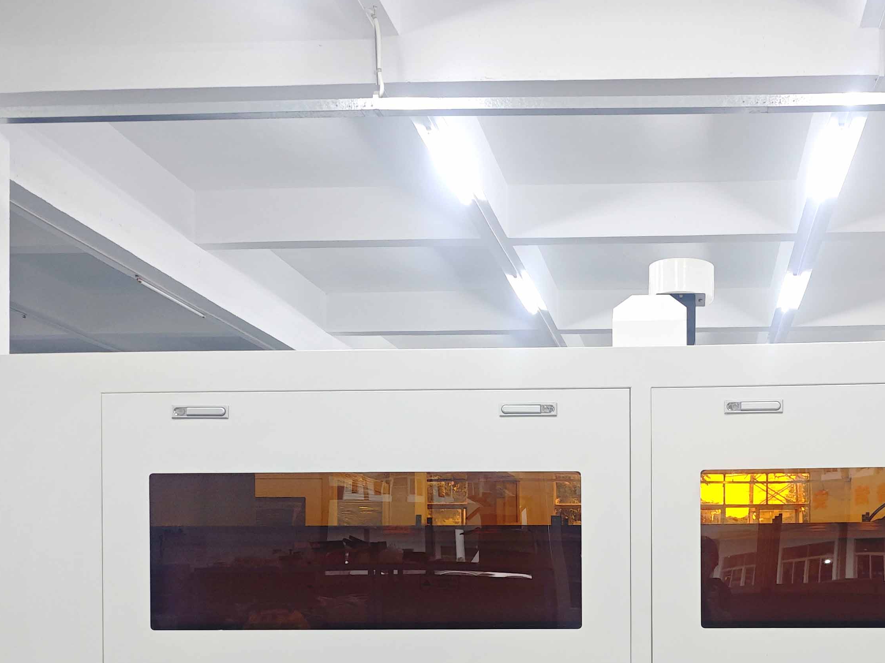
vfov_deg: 32.6
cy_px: 596
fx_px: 1074
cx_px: 648
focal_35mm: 42
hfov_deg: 43.6
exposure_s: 1/56
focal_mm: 6.55
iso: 400
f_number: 1.6
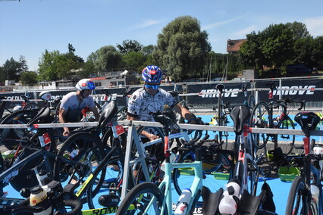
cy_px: 108
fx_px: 323
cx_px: 162
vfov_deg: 36.9
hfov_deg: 53.1
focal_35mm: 36
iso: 1250
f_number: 14
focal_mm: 24
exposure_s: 1/800
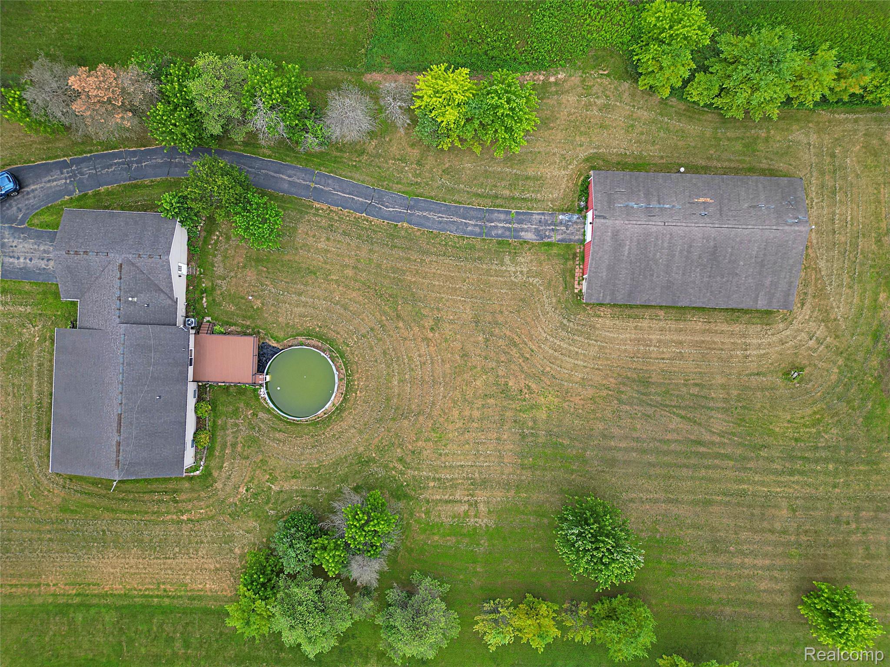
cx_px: 445
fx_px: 617
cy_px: 334
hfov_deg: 71.6
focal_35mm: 24
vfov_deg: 56.8
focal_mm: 6.7
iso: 100
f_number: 1.7
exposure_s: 1/400
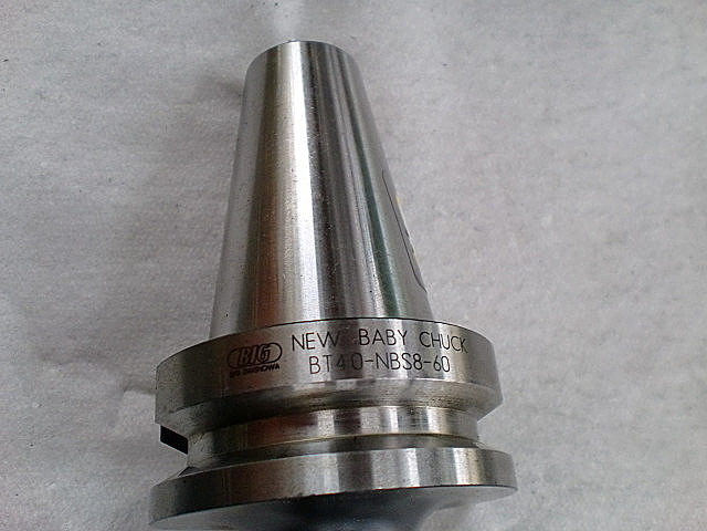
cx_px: 354
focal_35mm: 35
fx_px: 715
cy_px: 266
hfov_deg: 52.6
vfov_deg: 40.7
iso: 200
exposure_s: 1/60
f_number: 3.1
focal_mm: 6.3
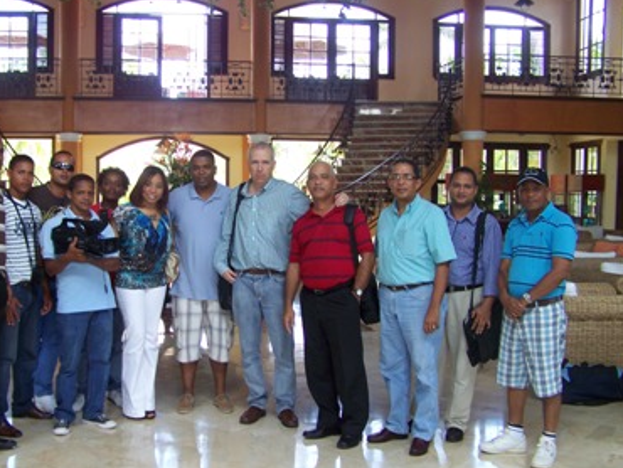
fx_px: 828
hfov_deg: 41.0
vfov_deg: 31.6
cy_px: 232
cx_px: 249
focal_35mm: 46
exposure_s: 1/30
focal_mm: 6.3
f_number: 2.8
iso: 64
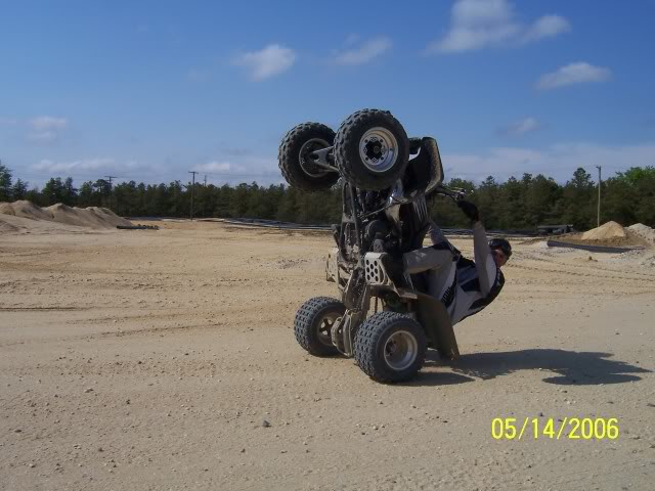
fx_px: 681
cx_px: 328
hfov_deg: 51.4
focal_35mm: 36
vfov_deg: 39.7
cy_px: 246
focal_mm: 6
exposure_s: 1/1000
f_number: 4.8
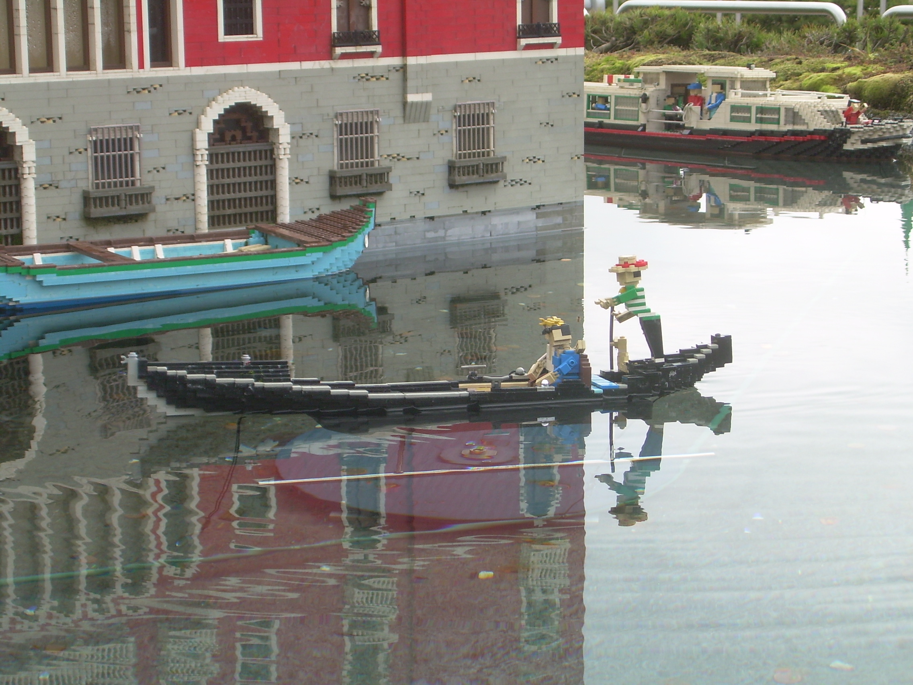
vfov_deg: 16.4
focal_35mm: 90
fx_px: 2374
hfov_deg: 21.8
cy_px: 342
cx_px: 456
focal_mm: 15.3
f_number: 4.3
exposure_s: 1/177
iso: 50
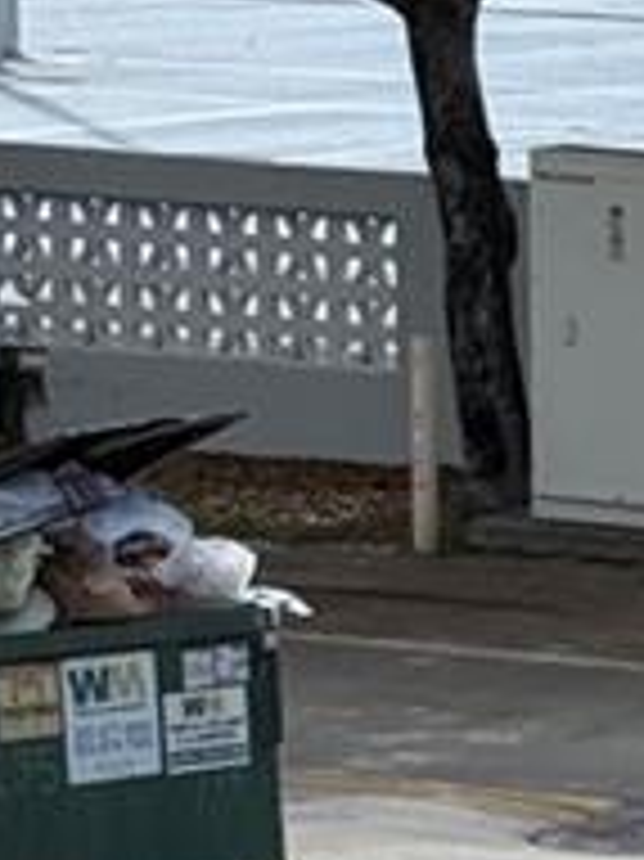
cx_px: 1684
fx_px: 7500
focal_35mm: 302
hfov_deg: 4.8
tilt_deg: -12.6
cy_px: 1319
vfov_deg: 6.5
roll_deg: -2.5
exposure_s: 1/7874
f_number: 1.78
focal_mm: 6.76
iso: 100
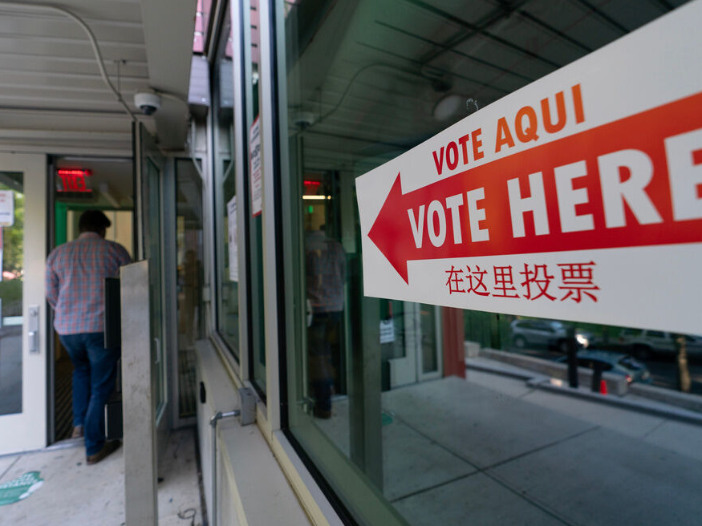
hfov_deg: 87.8
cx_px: 357
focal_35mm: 18
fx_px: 365
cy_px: 256
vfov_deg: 71.6
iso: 400
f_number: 2.8
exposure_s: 1/320
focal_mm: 16
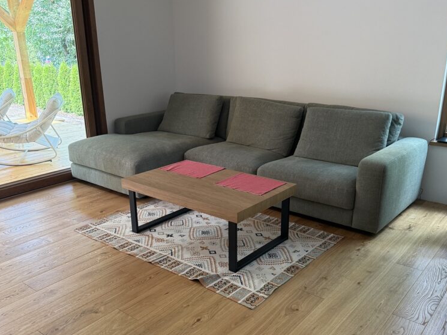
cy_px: 198
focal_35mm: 33
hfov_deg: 55.3
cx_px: 226
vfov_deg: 42.8
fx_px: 426
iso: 200
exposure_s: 1/90
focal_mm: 6.76
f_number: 1.78
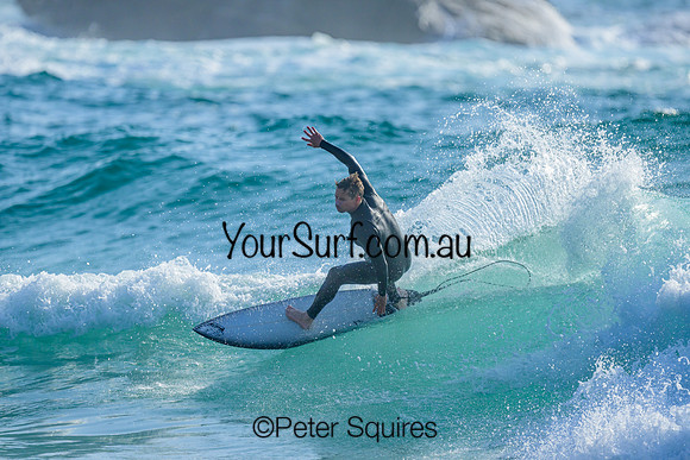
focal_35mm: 889
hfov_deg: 2.3
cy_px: 231
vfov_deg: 1.5
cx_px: 383
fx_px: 17040
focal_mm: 800
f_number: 6.3
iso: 200
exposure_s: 1/2000
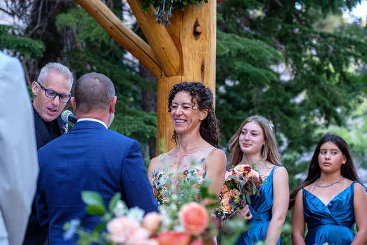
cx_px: 184
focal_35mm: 112
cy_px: 122
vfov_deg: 12.2
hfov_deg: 18.3
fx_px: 1142
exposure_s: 1/125
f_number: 3.6
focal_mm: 74.4
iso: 1000
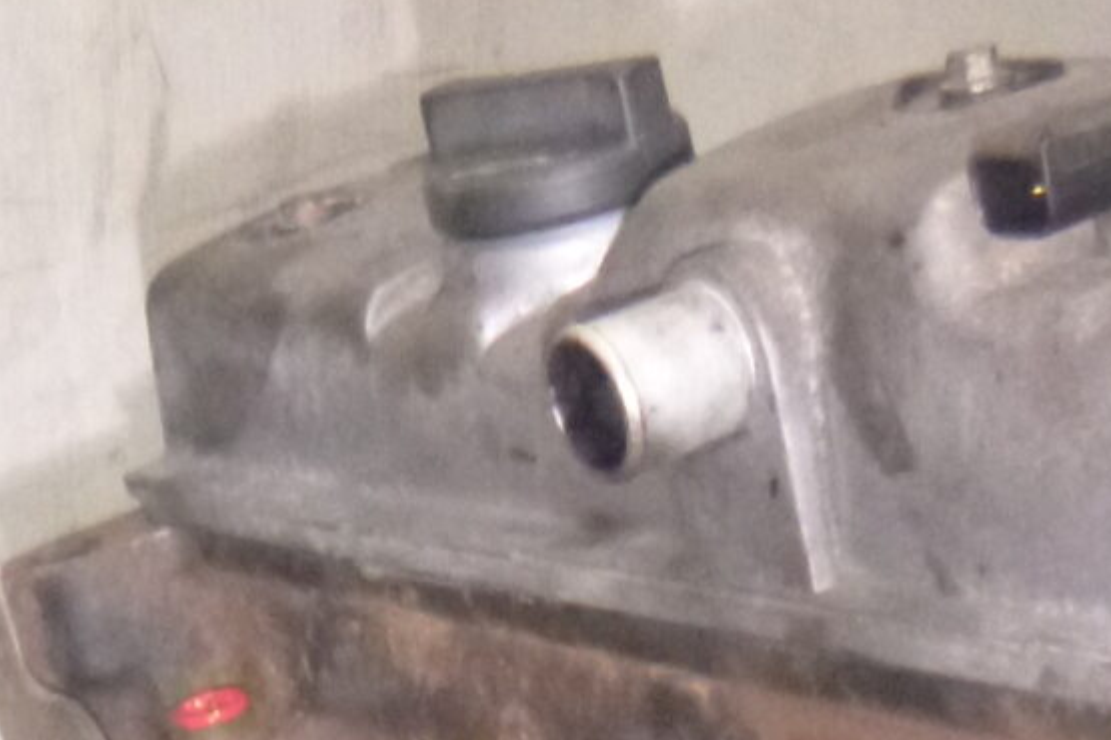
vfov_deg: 10.0
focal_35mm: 120
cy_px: 1766
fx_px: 3703
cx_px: 785
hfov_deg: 17.0
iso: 640
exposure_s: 1/60
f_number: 3.9
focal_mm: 4.5
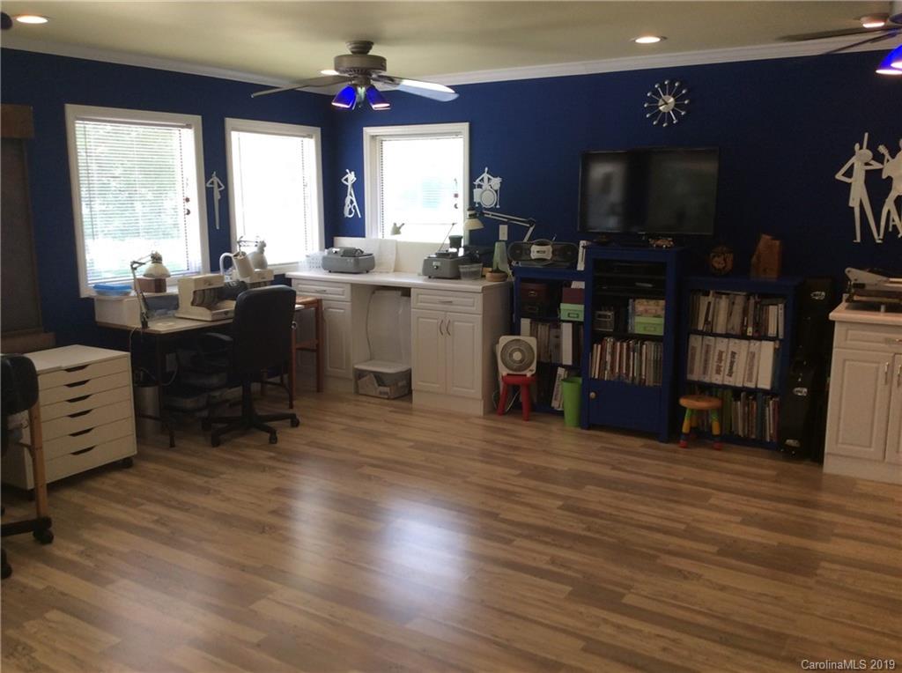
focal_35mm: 32
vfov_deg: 44.0
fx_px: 832
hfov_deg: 56.9
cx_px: 451
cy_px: 336
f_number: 2.4
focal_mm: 3.3
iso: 50
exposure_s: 1/60
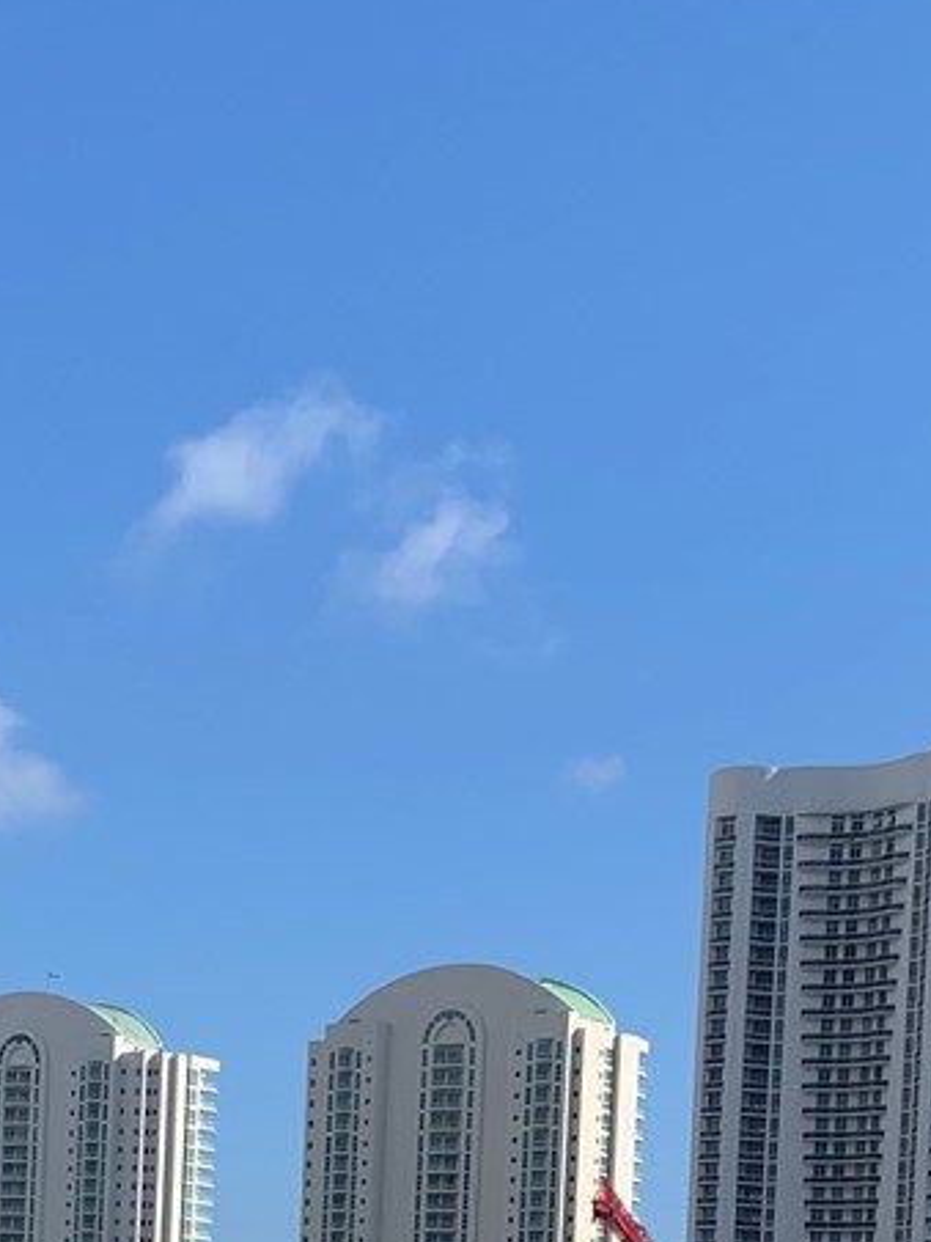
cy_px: 1544
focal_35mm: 92
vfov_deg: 19.8
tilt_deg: +0.5
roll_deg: -2.0
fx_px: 3299
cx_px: 571
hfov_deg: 16.0
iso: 25
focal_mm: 4.25
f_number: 1.8
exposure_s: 1/2545
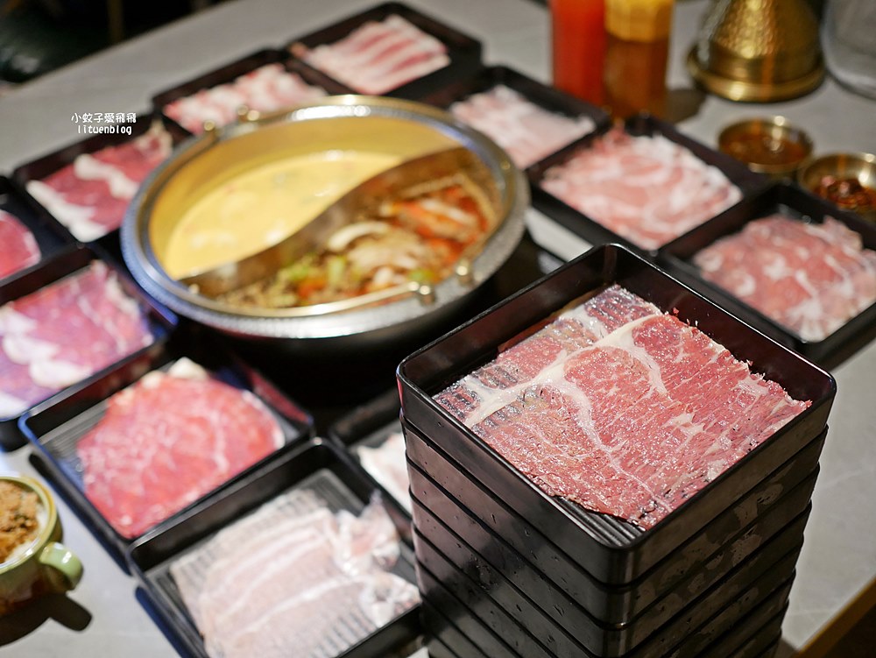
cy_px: 329
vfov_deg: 29.1
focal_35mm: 50
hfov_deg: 38.2
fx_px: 1266
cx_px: 438
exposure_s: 1/60
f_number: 1.8
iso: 500
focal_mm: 25
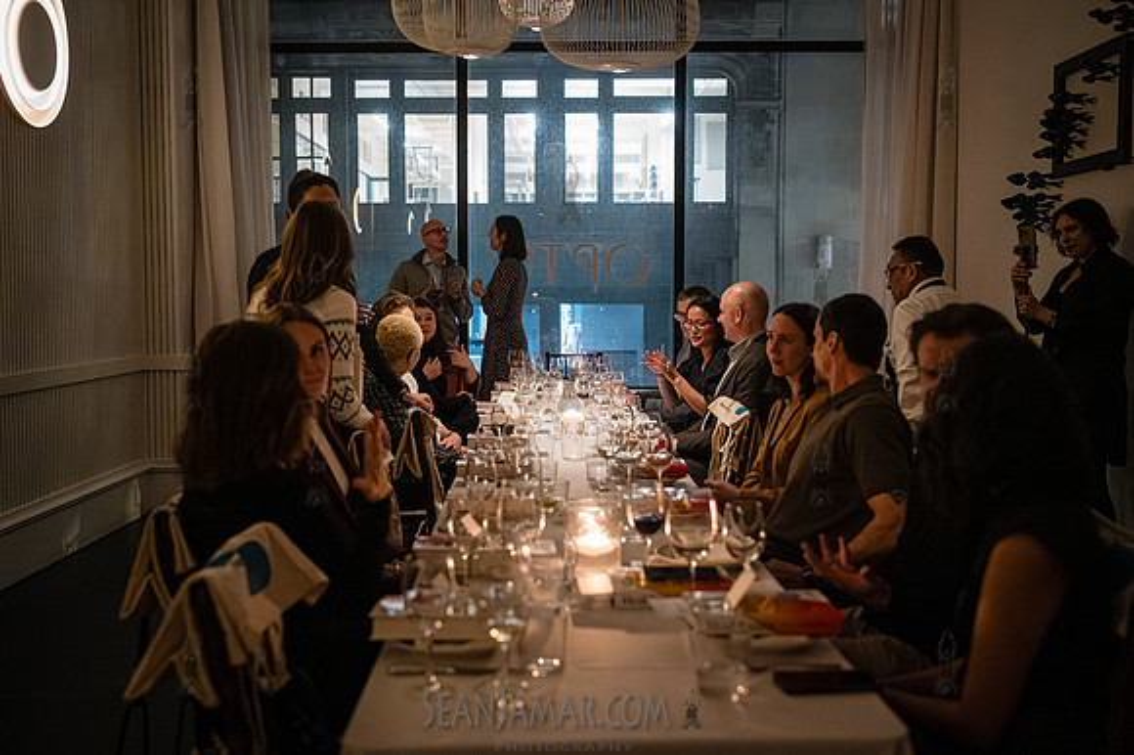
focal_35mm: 36
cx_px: 560
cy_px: 377
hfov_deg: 53.5
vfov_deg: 37.1
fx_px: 1125
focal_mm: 35
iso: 16000
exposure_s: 1/160
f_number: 2.8
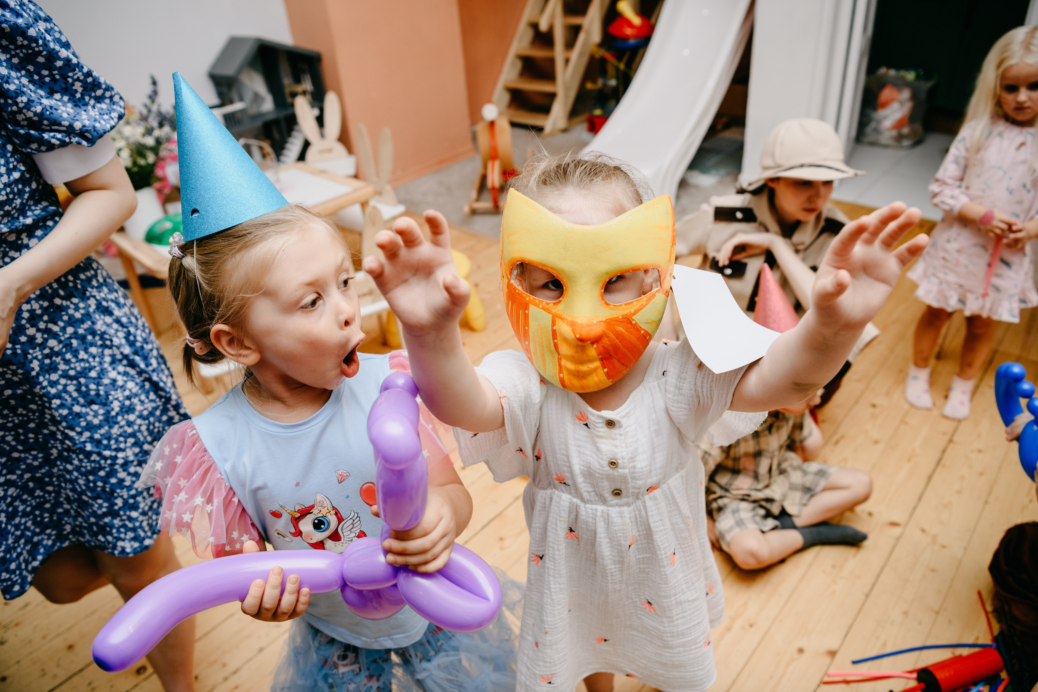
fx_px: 692
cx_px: 519
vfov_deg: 53.1
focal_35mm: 24
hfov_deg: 73.7
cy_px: 346
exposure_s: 1/160
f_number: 3.5
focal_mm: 24
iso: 125
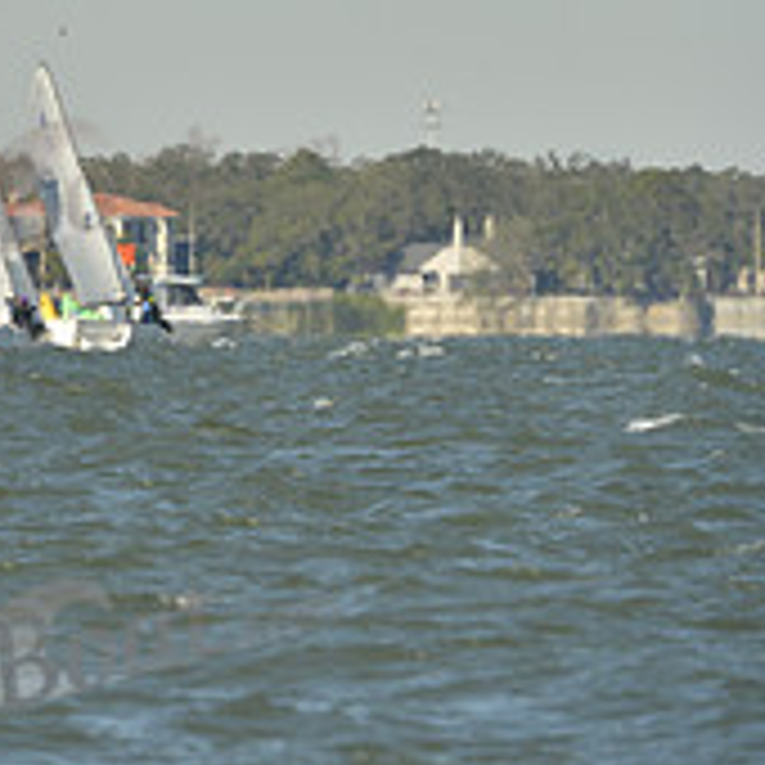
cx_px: -522
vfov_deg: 2.2
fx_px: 19527
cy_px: 43
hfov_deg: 2.2
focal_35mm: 781
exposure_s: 1/640
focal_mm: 270
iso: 200
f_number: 8
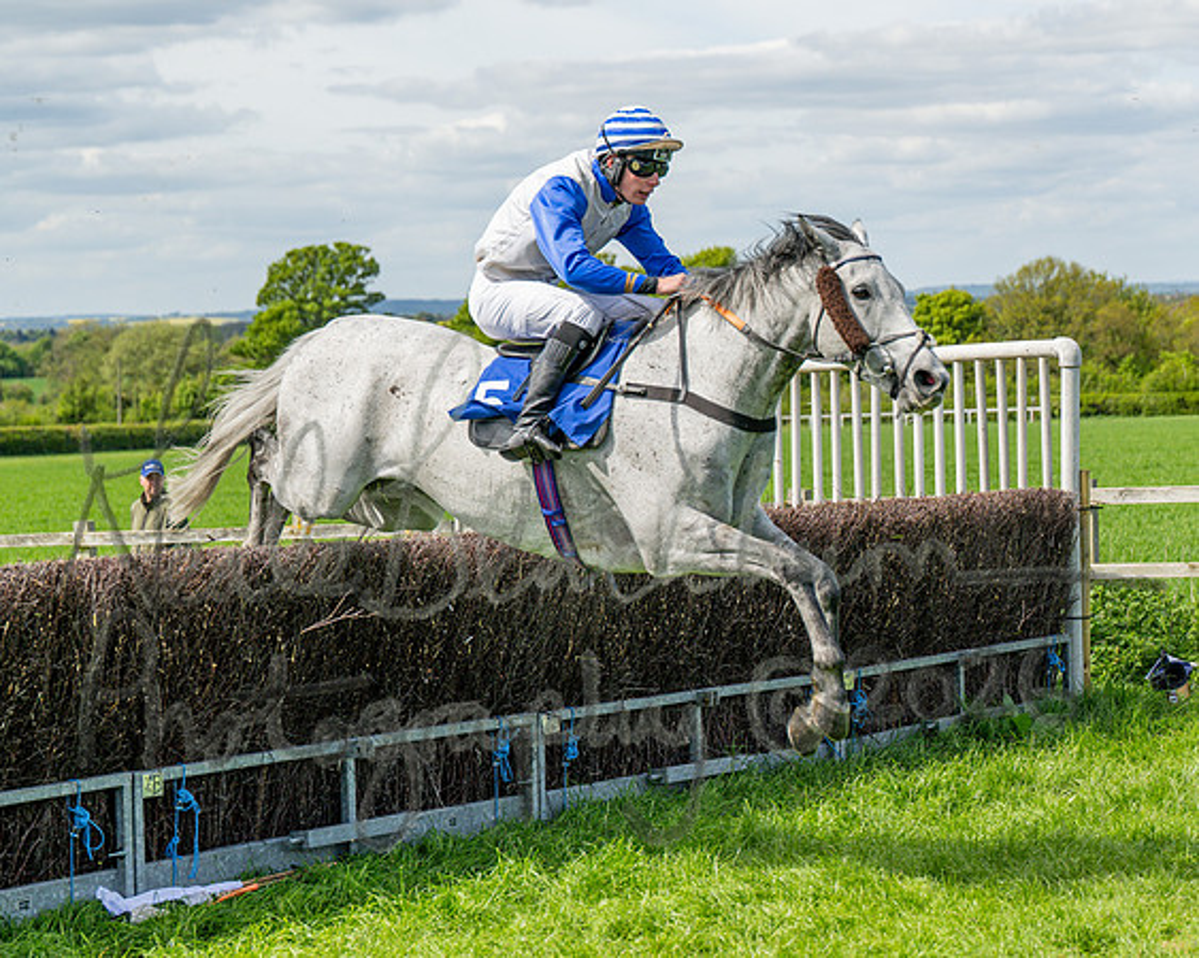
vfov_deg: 15.8
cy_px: 545
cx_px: 846
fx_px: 3445
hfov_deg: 19.6
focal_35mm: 97
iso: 400
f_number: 4
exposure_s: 1/3200
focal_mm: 70
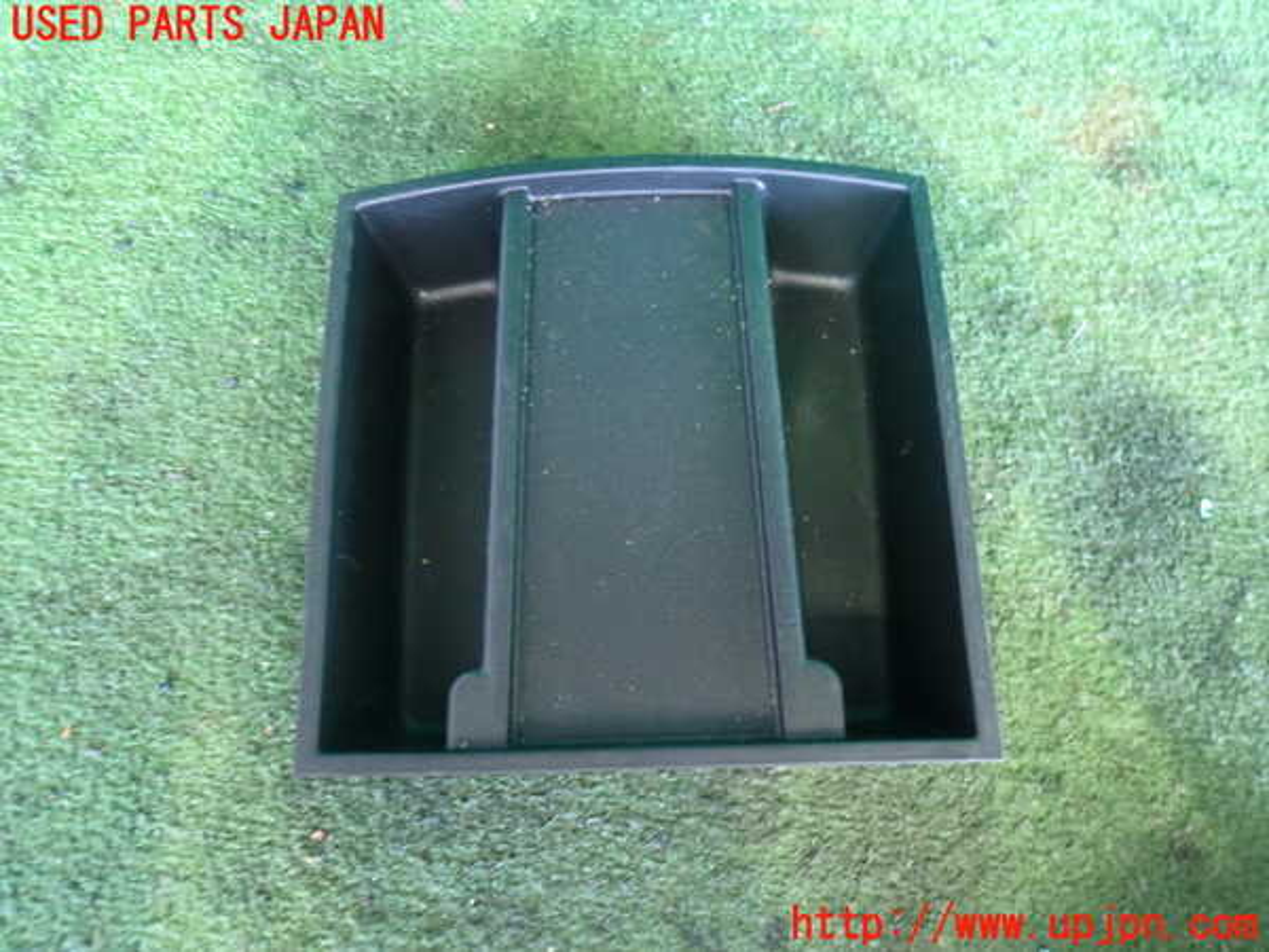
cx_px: 634
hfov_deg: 69.4
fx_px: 916
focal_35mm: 25
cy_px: 476
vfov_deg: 54.9
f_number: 2
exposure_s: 1/30
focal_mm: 4.5
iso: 800
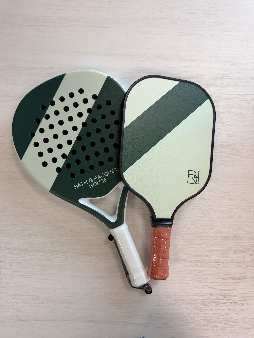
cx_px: 127
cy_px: 169
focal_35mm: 24
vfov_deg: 71.6
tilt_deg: -88.2
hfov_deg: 56.8
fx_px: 235
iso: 100
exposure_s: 1/120
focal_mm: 6.76
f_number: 1.78
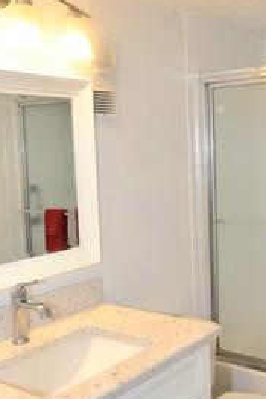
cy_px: 213
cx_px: 188
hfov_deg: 30.2
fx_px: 487
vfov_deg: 44.5
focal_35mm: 44
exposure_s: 1/125
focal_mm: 10
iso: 400
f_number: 5.6
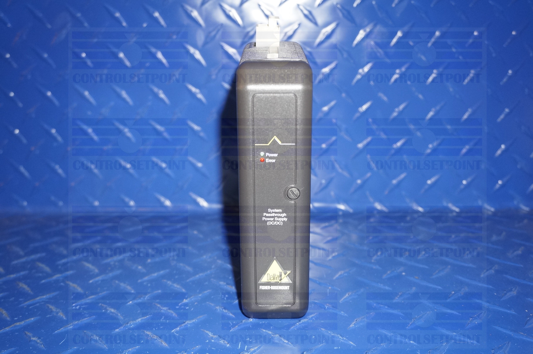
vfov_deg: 34.1
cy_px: 177
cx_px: 266
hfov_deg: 49.6
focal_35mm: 39
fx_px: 577
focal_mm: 26
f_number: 4.5
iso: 800
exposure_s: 1/60
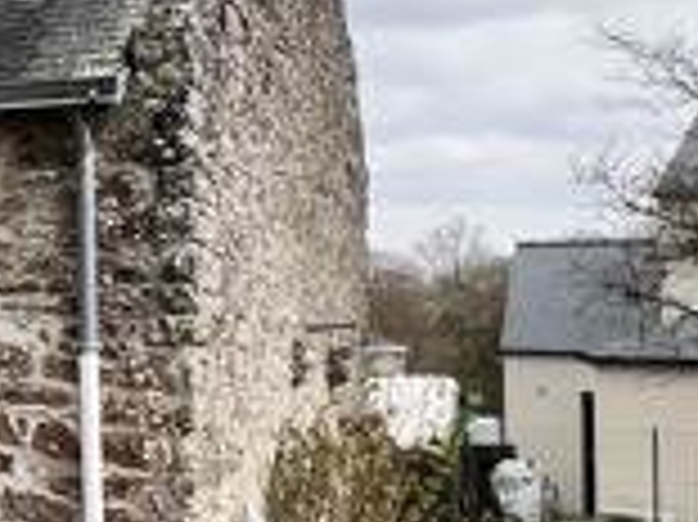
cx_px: -333
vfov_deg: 21.9
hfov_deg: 23.5
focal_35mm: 67
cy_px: 248
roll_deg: -0.6
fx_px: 1350
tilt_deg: +5.0
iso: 32
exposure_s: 1/752
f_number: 1.8
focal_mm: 1.57
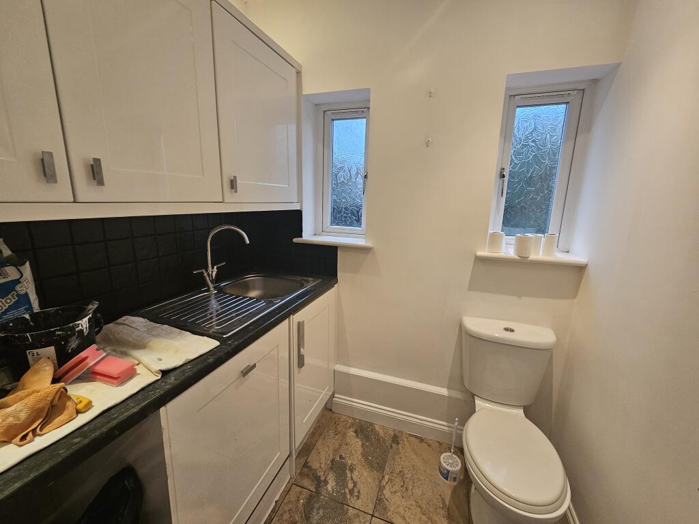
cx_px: 350
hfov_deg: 106.2
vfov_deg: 89.9
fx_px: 263
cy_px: 262
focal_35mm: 13
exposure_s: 1/50
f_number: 2.2
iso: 200
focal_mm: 2.2
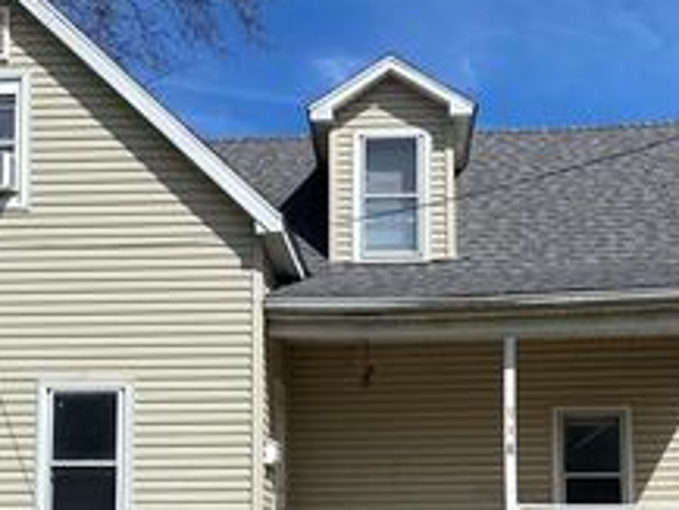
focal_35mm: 60
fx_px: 1178
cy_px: 446
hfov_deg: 32.1
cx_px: 300
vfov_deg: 23.9
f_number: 1.8
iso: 32
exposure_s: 1/4444
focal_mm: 4.25
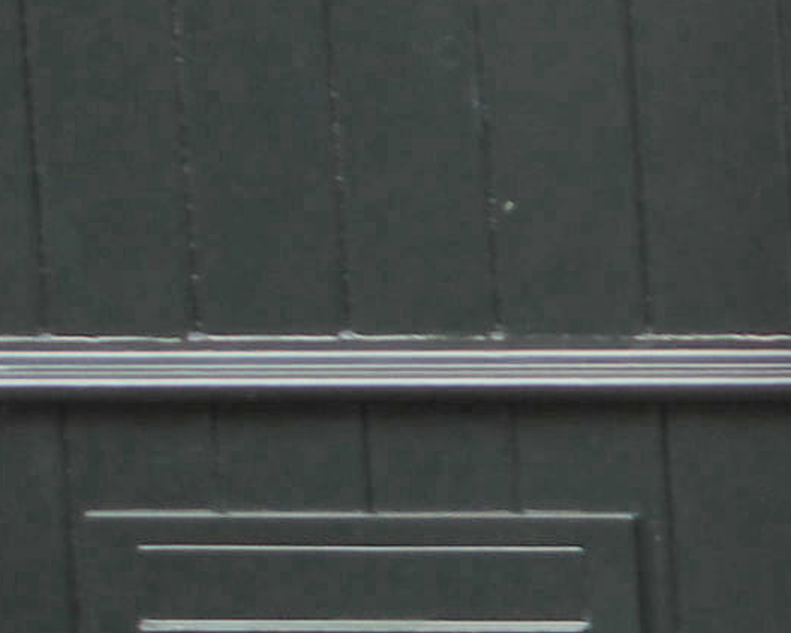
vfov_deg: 5.9
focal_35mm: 263
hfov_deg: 5.8
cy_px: 656
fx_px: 6158
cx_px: 3588
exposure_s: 1/25
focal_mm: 20
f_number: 8
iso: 100
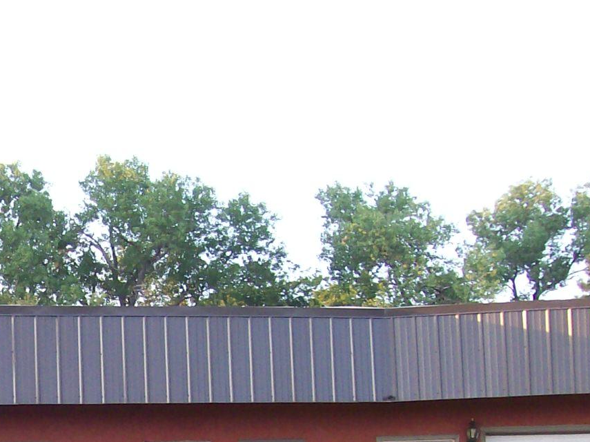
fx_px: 1653
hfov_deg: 18.9
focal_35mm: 97
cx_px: -154
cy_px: 579
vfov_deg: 14.6
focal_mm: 6
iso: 80
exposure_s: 1/94.9
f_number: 2.7
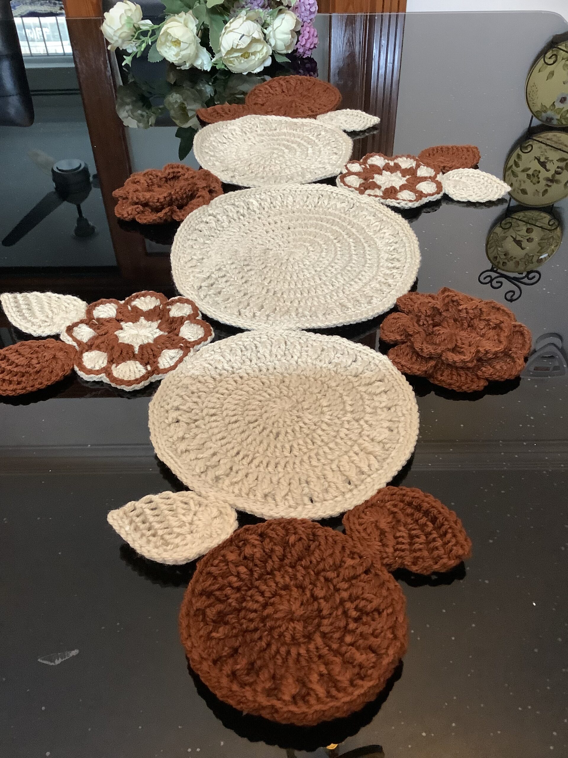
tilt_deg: -42.9
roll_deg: +2.0
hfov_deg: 45.4
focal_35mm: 31
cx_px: 284
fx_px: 678
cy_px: 379
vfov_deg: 58.4
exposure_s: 1/33
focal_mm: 3.3
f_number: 2.4
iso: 320
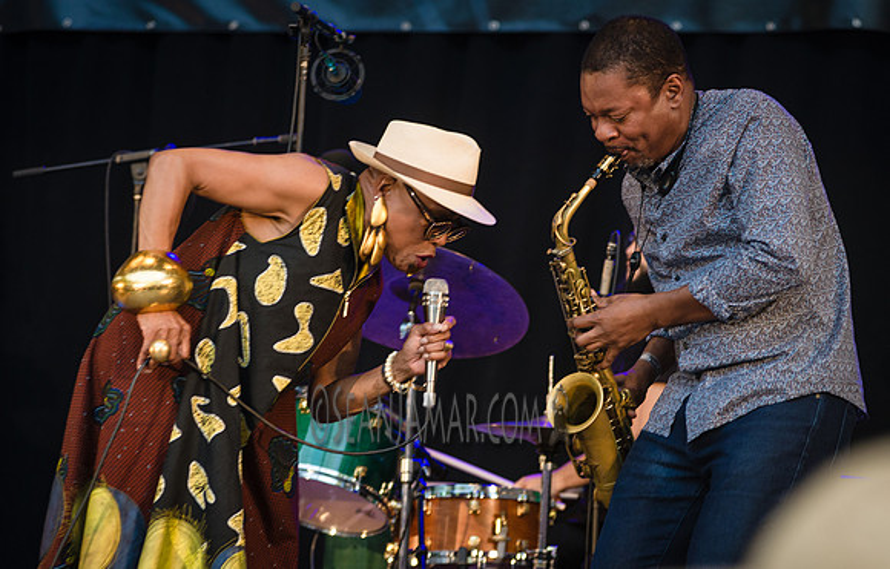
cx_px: 428
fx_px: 3726
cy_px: 309
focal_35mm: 153
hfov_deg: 13.6
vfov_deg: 8.7
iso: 1000
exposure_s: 1/250
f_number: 4.5
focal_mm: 145
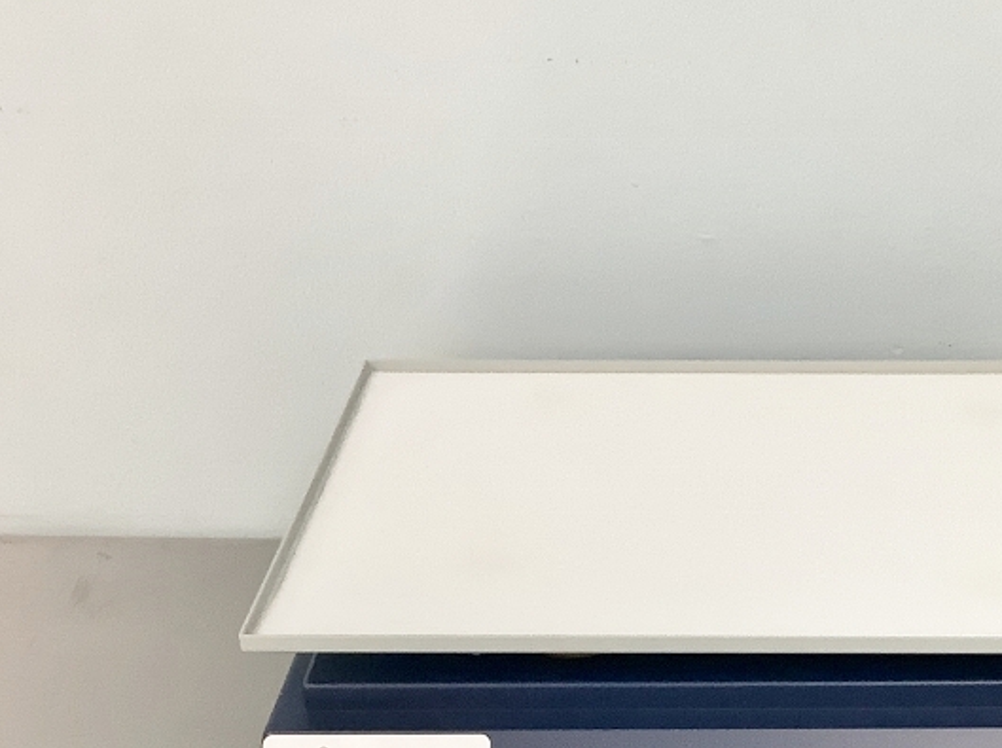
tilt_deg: -34.9
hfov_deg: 31.6
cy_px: 619
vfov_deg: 23.9
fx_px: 1734
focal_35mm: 60
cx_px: 754
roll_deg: -2.0
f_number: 2.4
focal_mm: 3.3
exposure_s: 1/60
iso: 200
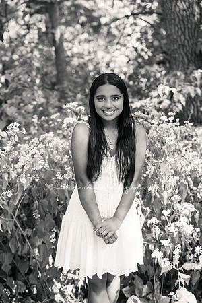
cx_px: 101
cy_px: 152
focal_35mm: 75
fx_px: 631
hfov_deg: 18.2
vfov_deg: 27.0
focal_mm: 75
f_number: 3.5
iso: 400
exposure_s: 1/400
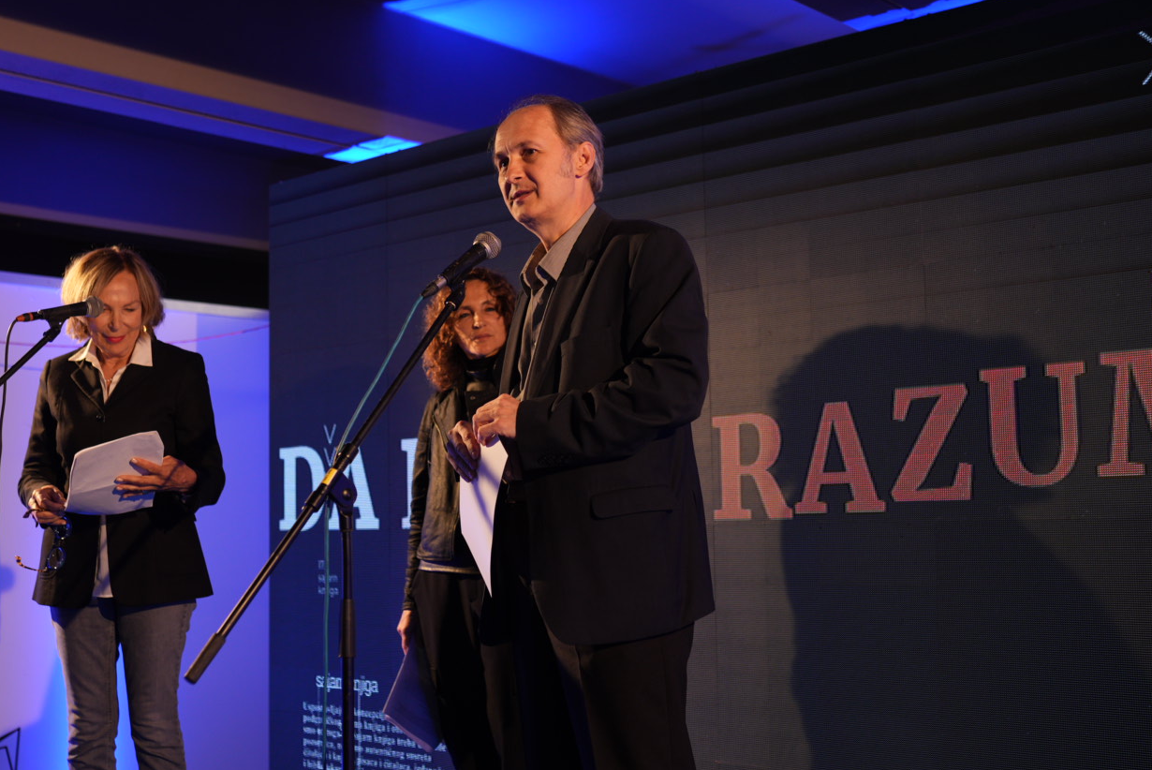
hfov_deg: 42.6
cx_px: 479
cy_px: 374
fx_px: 1473
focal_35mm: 46
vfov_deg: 29.3
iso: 500
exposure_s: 1/200
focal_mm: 35
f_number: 2.5
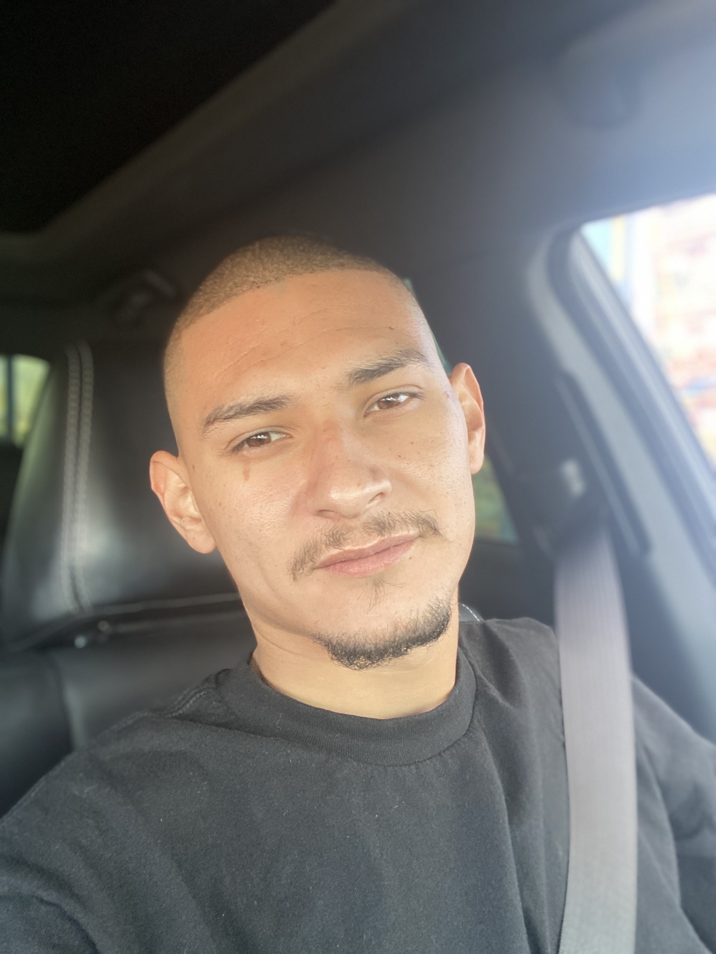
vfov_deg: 60.0
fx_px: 827
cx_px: 358
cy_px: 477
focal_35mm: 30
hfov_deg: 46.8
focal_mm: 2.71
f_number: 2.2
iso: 100
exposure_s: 1/60
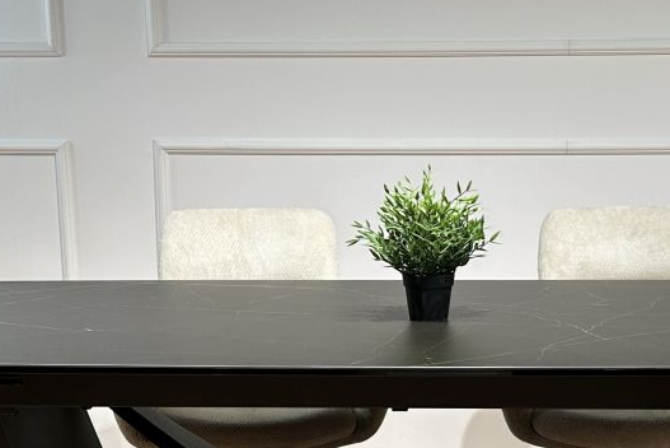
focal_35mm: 71
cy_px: 356
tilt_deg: -8.1
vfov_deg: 19.0
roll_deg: +0.7
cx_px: 451
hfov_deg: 28.2
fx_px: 1322
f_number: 1.78
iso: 125
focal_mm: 6.86
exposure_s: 1/50
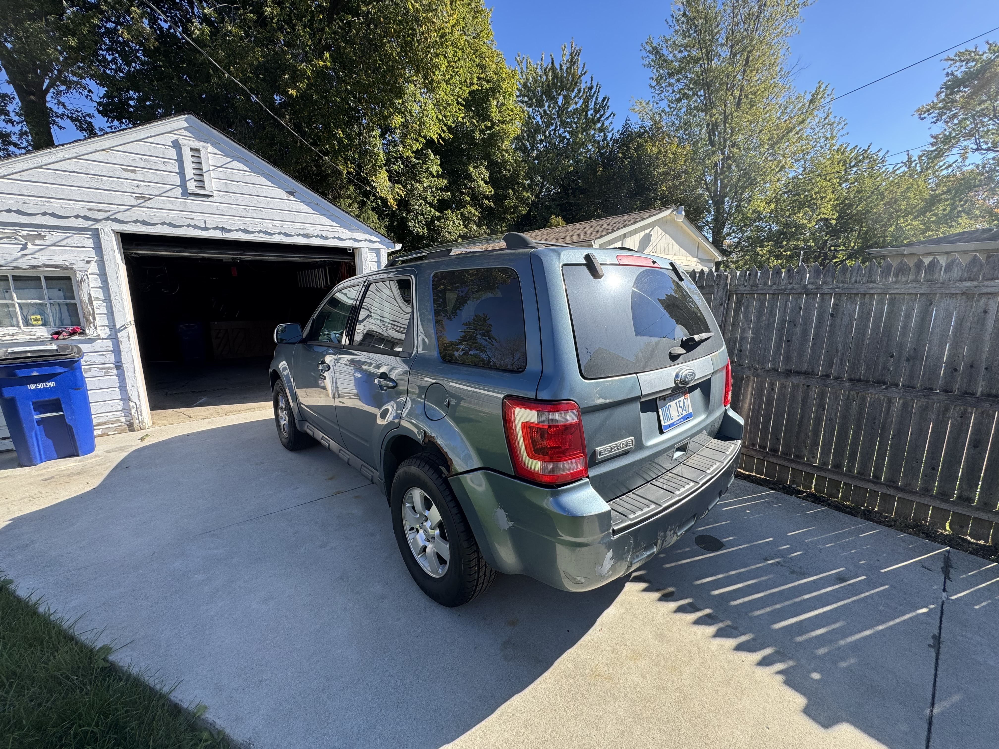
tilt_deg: -12.7
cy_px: 374
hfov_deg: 102.1
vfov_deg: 85.7
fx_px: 404
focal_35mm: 14
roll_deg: -0.1
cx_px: 500
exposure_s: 1/652
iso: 50
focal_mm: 2.22
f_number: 2.2
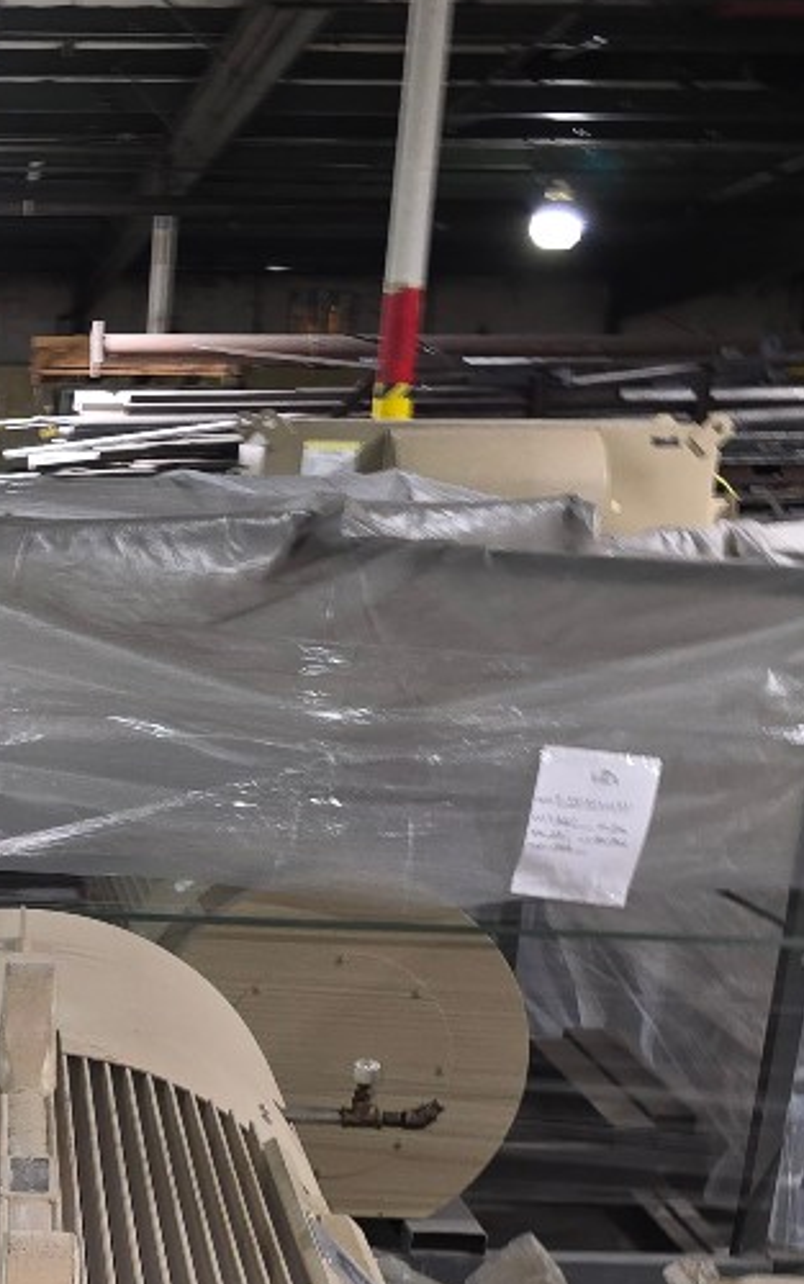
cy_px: 1285
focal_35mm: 65
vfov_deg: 29.4
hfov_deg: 18.8
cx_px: -188
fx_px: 2276
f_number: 1.7
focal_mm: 6.3
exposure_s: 1/12
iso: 160
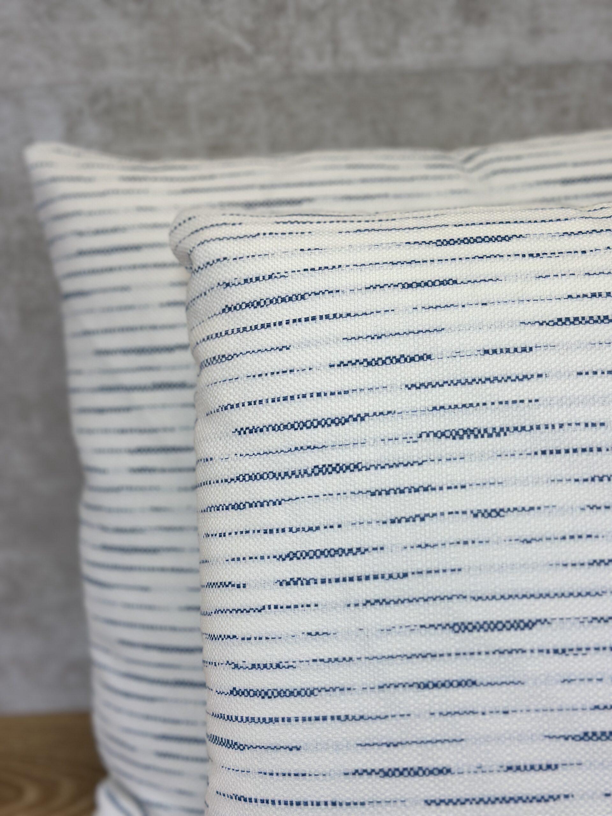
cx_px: 306
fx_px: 1131
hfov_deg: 30.3
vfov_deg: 39.7
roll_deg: +2.7
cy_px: 408
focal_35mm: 48
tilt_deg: -19.8
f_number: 1.78
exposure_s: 1/406
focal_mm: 6.86
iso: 80
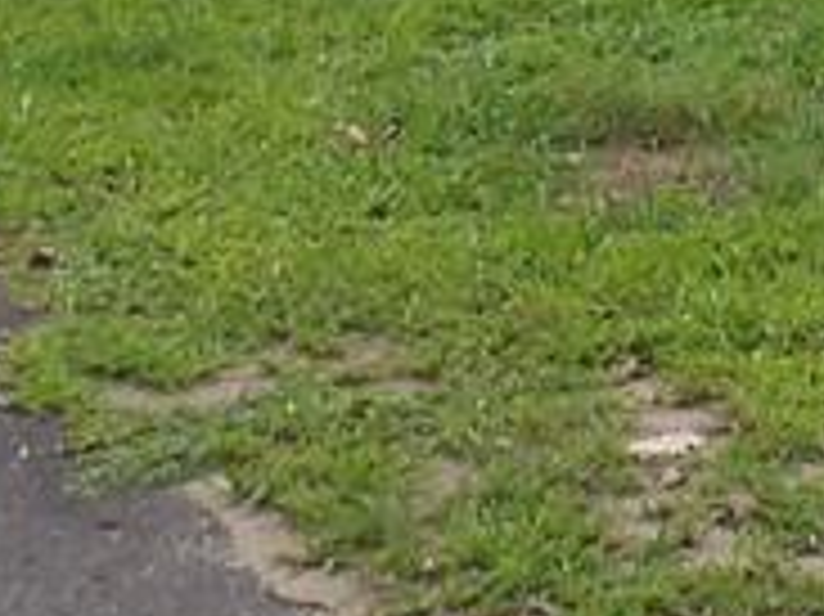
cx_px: 1090
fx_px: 4496
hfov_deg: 10.2
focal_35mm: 189
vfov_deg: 7.4
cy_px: -850
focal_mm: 4.3
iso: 100
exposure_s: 1/245
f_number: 3.2
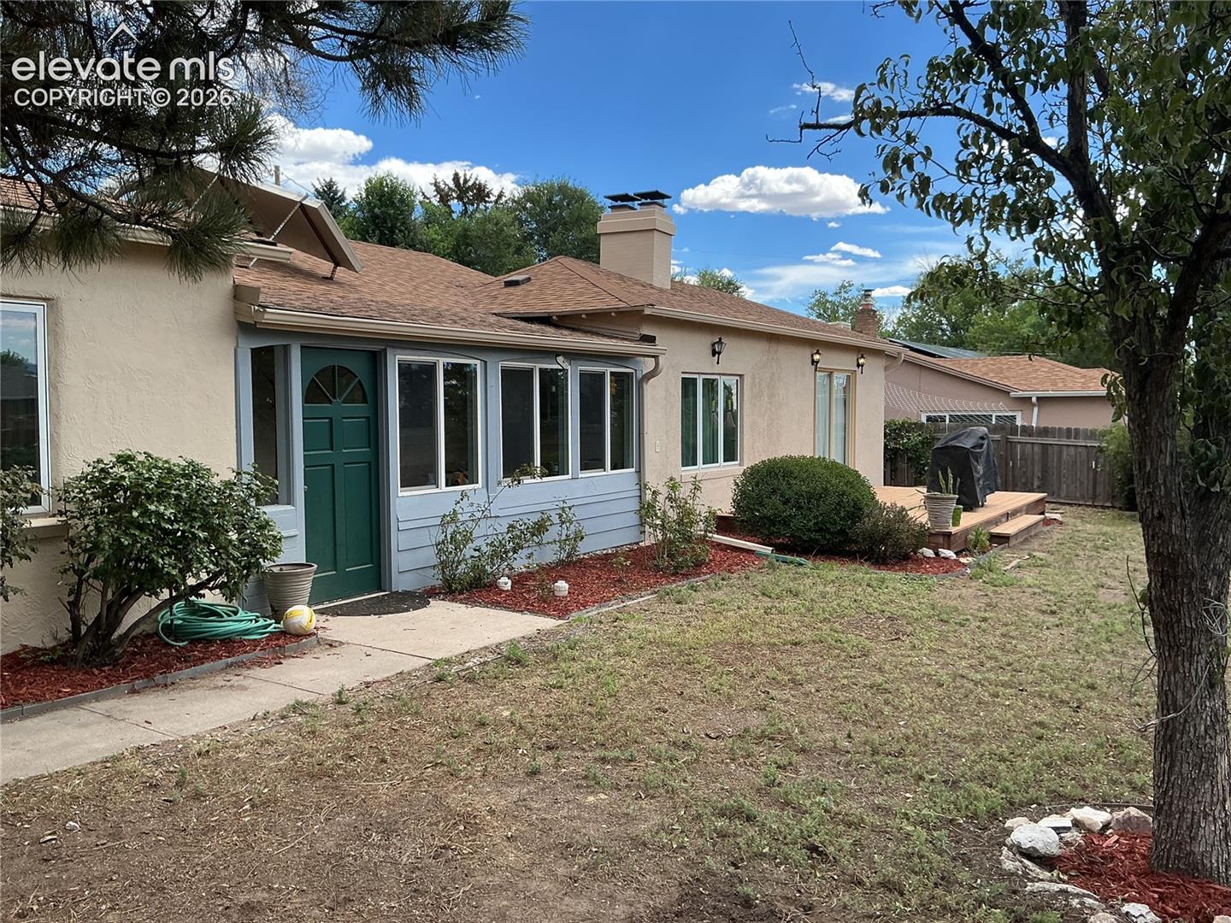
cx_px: 616
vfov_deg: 48.2
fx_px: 1031
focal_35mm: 29
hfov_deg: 61.7
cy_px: 462
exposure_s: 1/709
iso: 25
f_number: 1.8
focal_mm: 3
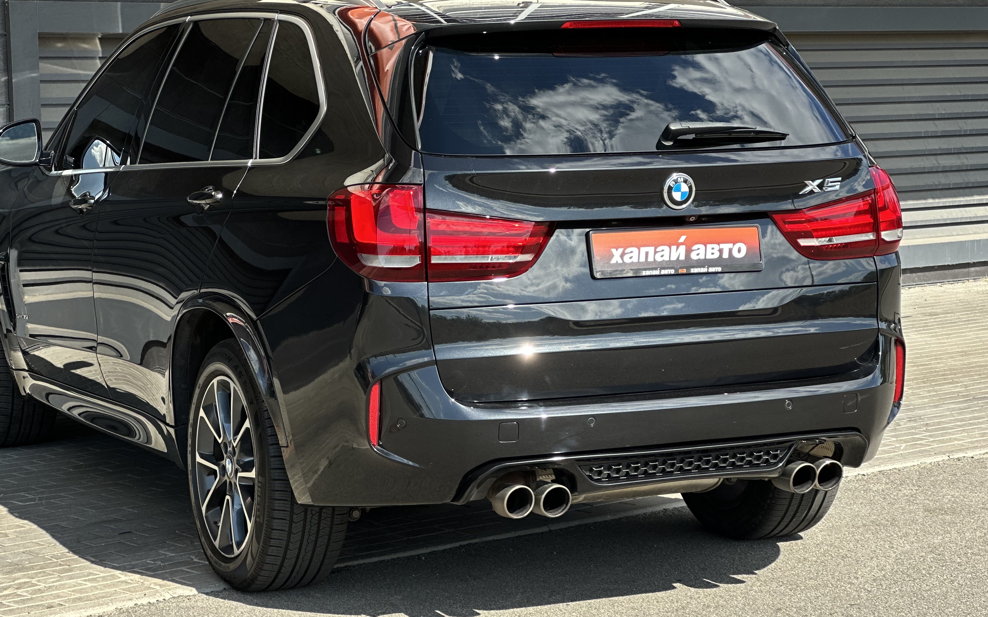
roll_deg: +1.1
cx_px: 434
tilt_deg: -3.5
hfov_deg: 22.5
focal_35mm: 92
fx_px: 2477
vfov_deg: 14.2
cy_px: 276
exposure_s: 1/259
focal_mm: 9
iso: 25
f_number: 2.8
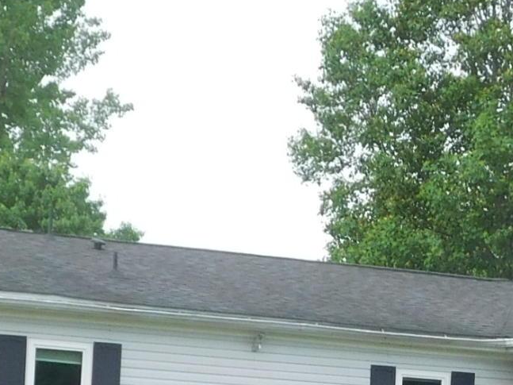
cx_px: 422
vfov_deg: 8.7
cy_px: 517
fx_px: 2474
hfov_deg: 11.8
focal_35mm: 167
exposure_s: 1/640
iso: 125
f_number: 3.5
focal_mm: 6.3
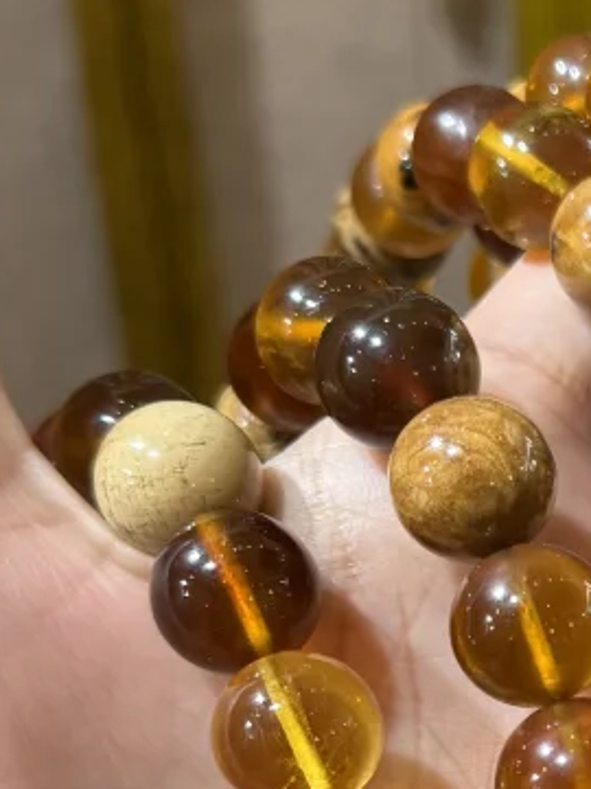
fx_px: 2185
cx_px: 836
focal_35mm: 96
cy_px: 636
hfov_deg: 14.5
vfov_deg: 20.2
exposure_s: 1/100
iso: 64
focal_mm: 6.76
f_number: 1.78
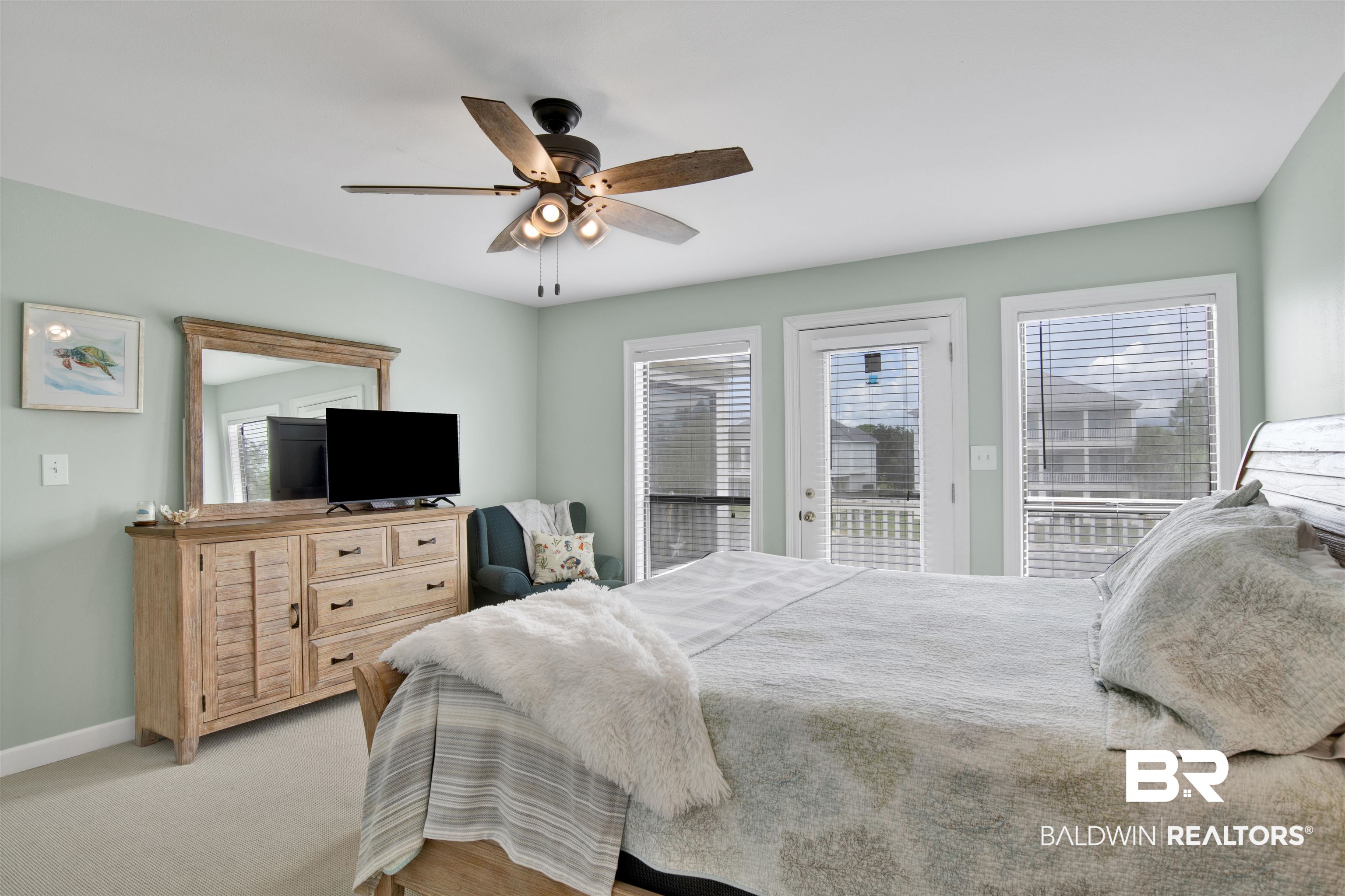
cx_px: 672
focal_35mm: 18
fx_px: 672
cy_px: 448
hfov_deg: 90.0
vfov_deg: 67.4
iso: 200
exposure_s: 1/50
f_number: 11
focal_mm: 18
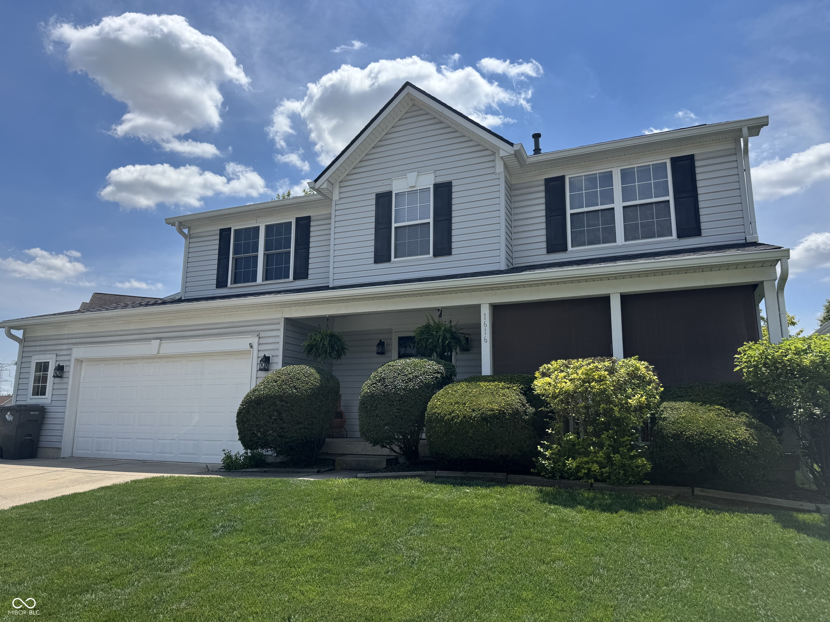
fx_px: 575
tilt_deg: +8.9
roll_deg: -0.4
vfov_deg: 56.8
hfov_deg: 71.6
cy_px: 311
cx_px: 415
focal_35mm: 24
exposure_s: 1/6410
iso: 80
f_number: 1.78
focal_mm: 6.76
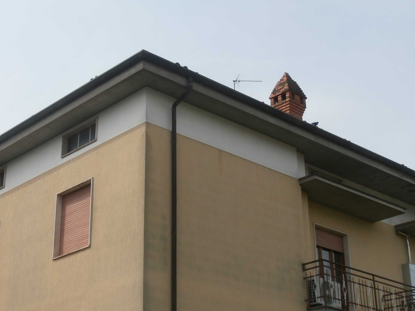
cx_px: 137
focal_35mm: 67
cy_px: 140
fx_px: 803
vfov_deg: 21.9
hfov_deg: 28.8
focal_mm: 8.29
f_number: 4.2
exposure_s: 1/800
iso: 100
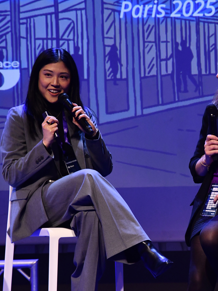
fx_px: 1366
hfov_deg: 9.1
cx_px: 188
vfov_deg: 12.1
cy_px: 146
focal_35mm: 163
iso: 1600
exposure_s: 1/100
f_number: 6.3
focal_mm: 75
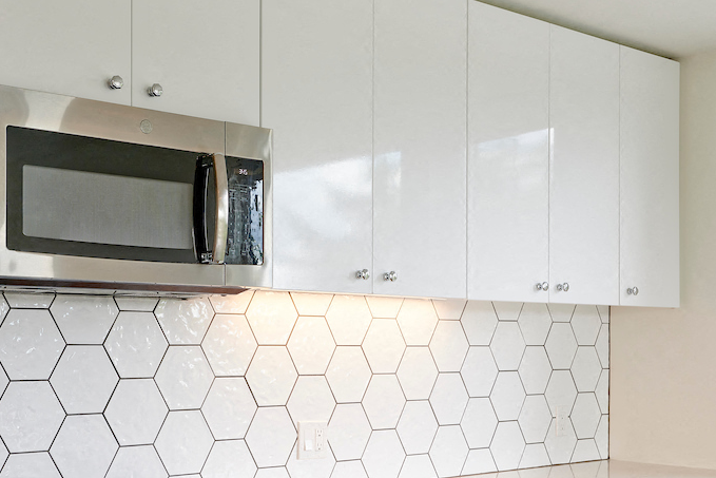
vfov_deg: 25.3
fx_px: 1054
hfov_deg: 37.4
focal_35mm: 53
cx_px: 293
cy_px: 353
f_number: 8
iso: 100
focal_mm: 30
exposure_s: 1/15
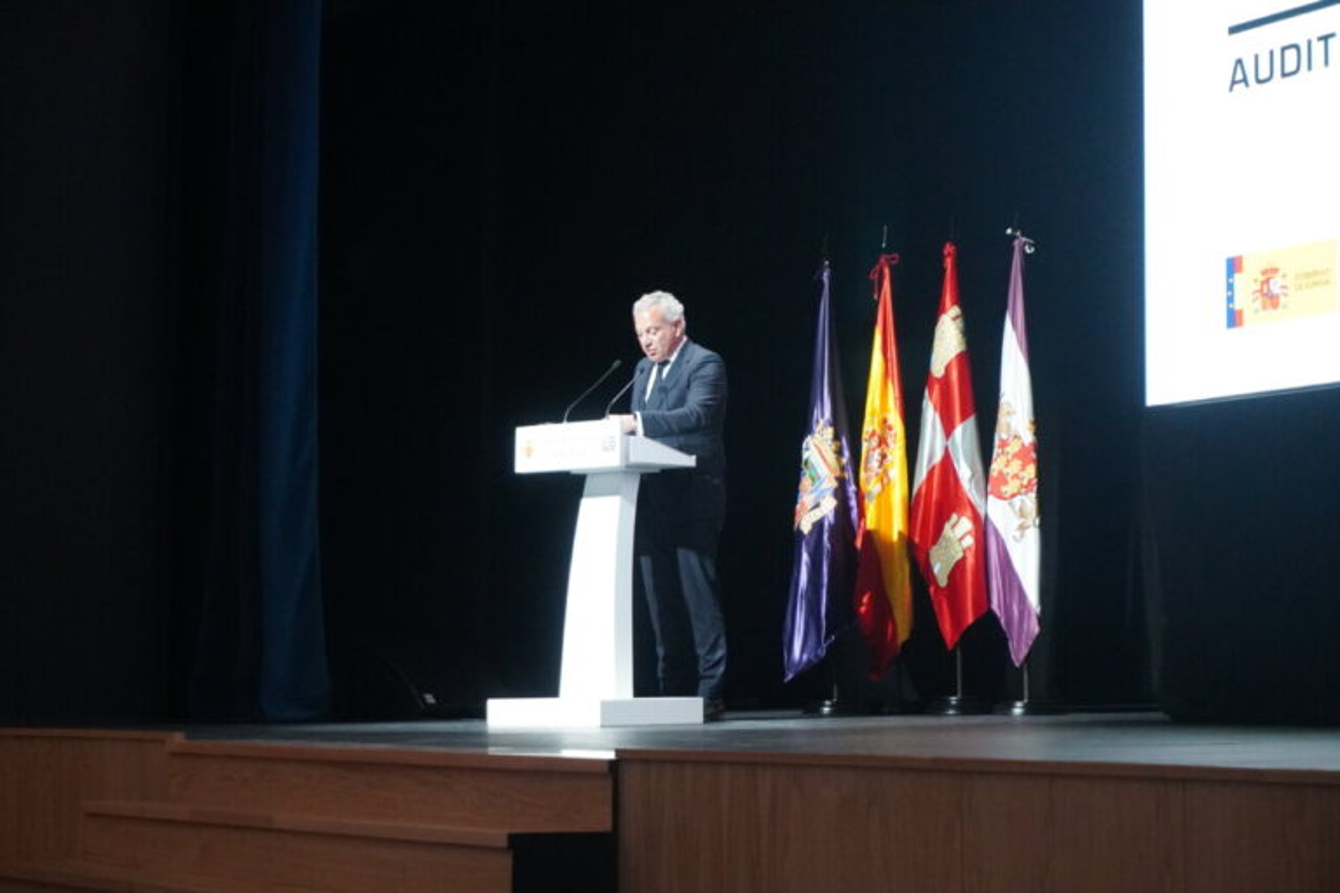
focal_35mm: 75
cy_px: 446
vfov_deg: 18.2
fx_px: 2791
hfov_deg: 27.0
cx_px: 670
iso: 6400
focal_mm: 50
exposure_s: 1/125
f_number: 5.6
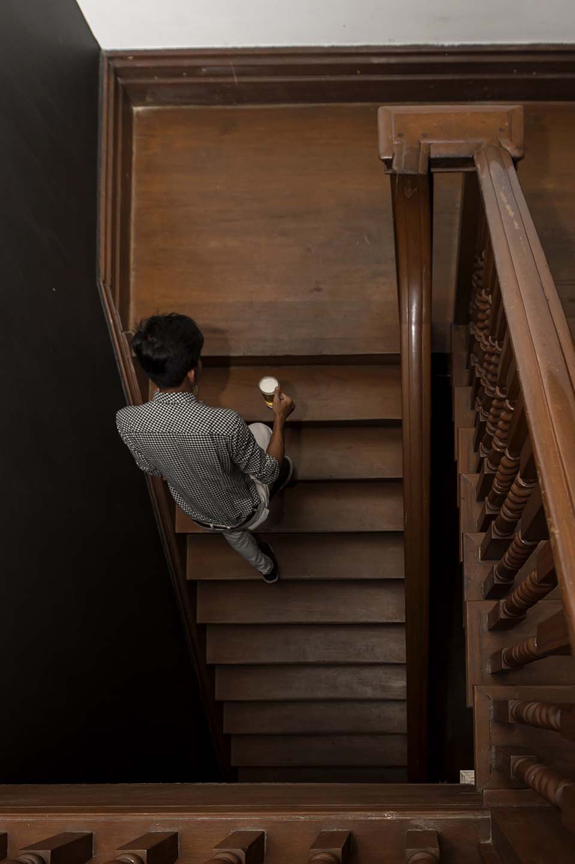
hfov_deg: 53.1
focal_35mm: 24
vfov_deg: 73.8
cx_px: 288
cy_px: 432
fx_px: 576
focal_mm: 24
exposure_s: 1/60
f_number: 5.6
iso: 800
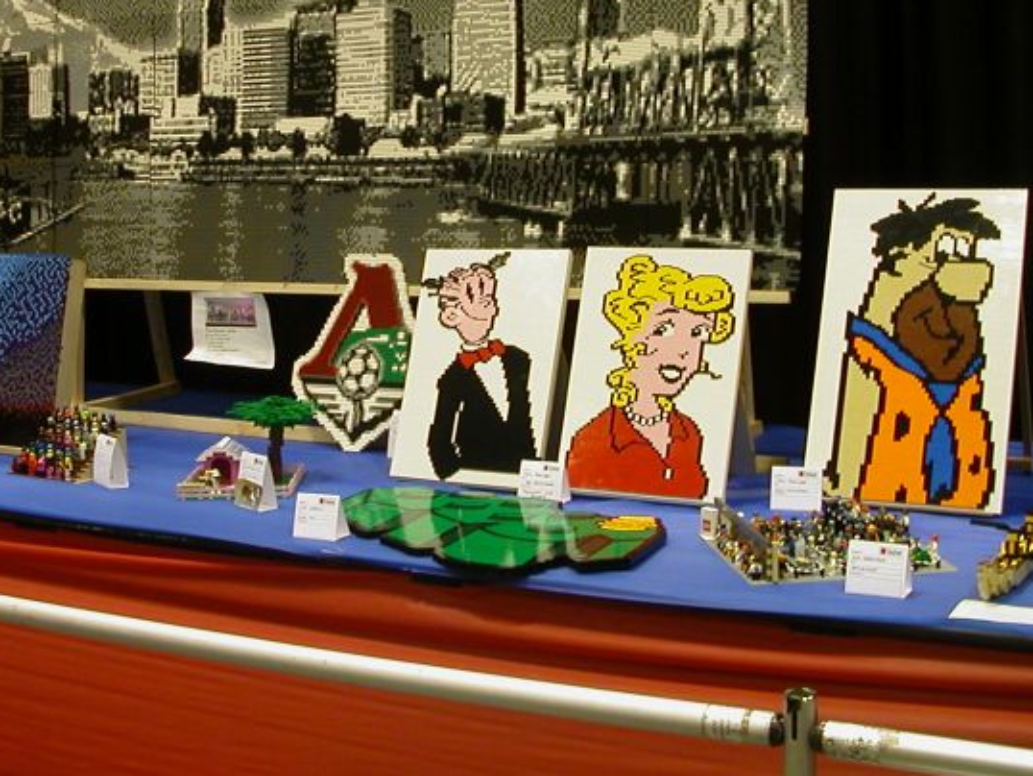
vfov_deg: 26.5
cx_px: 434
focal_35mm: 55
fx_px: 1642
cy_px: 280
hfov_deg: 34.8
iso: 100
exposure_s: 1/13.1
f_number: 2.7
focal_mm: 5.6
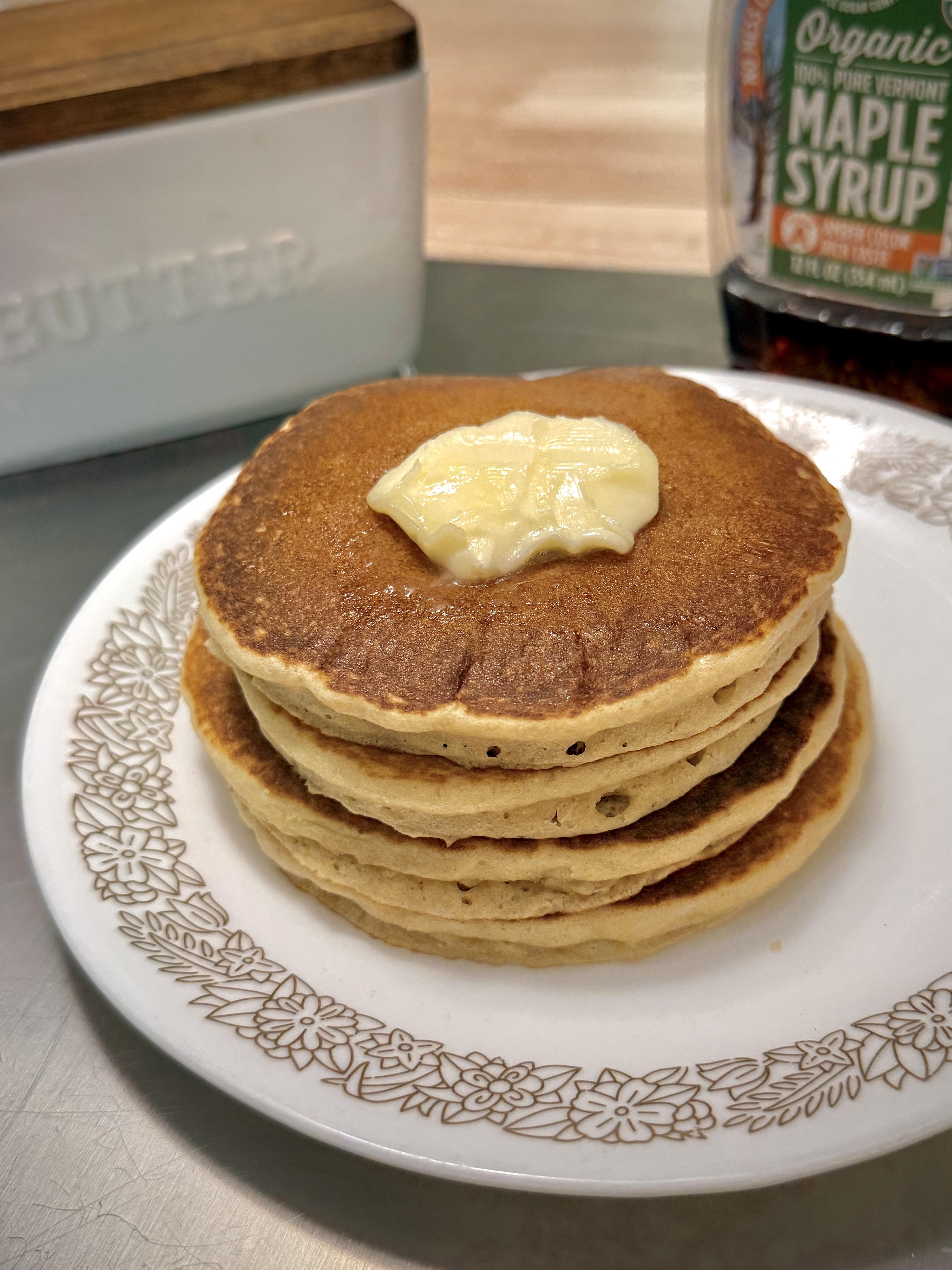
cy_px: 635
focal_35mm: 24
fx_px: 880
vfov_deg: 71.6
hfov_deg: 56.8
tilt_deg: -39.3
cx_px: 476
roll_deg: +4.4
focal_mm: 6.76
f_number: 1.78
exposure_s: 1/120
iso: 200
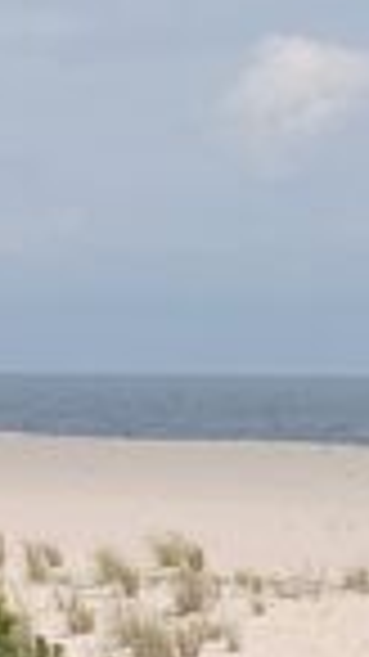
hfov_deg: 6.1
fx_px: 3466
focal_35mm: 199
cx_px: 22
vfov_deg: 10.8
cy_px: 279
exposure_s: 1/910
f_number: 1.8
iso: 20
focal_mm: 3.98
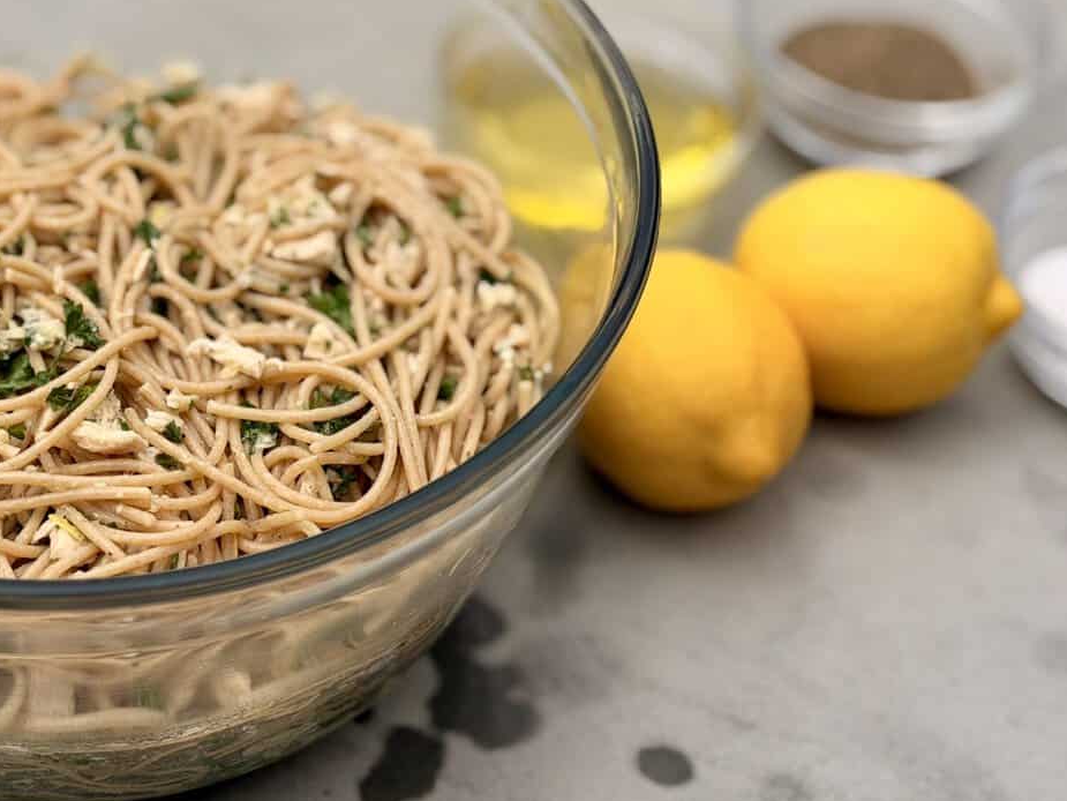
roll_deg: -5.6
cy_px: 317
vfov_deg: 17.8
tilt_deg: -43.1
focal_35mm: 83
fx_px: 2559
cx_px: 345
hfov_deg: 23.4
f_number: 1.78
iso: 64
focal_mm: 6.76
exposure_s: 1/7874
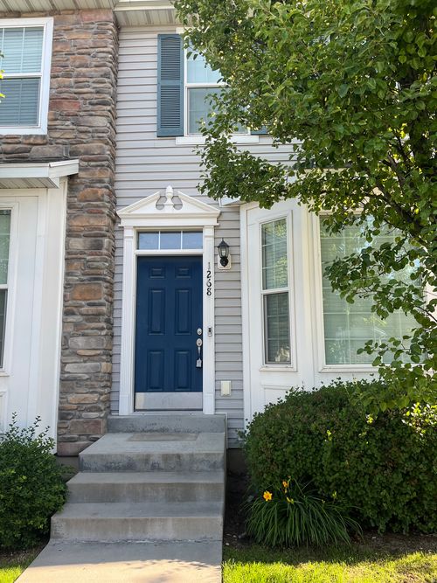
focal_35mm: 26
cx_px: 218
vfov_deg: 67.3
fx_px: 438
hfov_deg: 53.0
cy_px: 292
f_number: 1.6
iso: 50
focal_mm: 5.1
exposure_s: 1/389
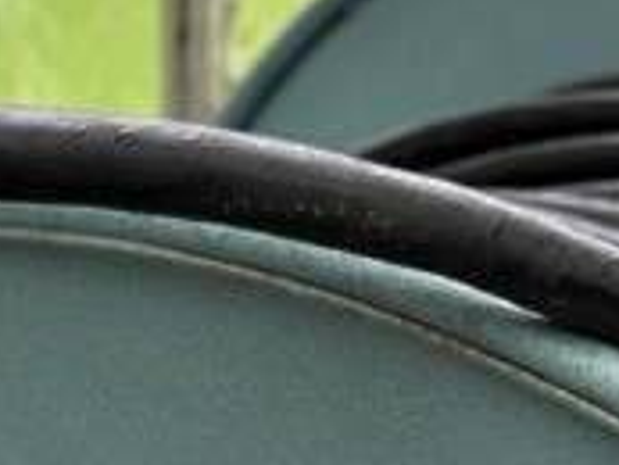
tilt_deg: -14.5
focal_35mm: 154
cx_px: -372
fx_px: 2756
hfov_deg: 12.1
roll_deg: +3.8
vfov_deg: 9.6
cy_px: 440
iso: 100
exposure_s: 1/100
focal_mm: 5.96
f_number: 1.6
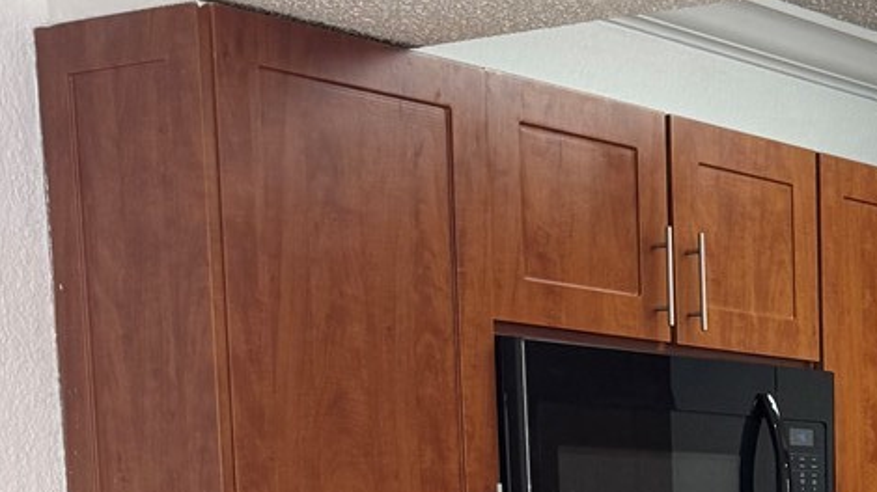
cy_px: 908
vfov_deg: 12.3
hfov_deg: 22.1
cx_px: 1054
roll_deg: -0.5
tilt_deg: -10.0
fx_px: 2069
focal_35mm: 89
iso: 160
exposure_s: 1/60
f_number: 1.78
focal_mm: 6.76
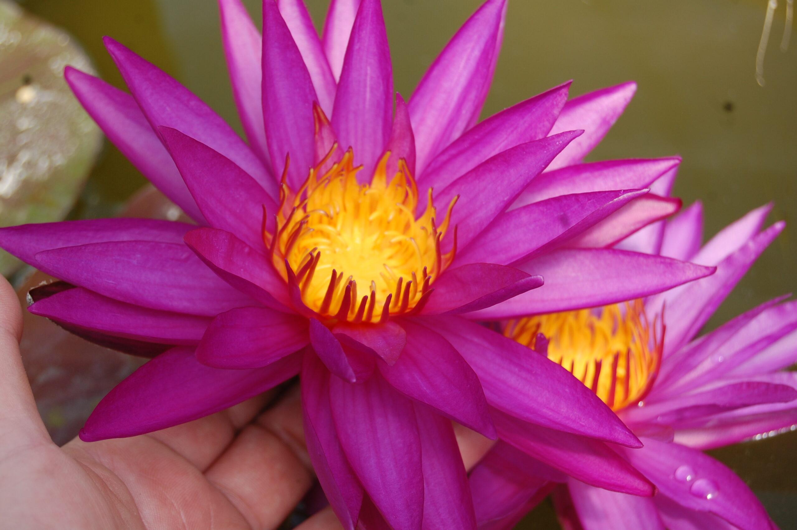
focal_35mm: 82
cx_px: 398
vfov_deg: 16.5
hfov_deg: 24.6
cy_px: 265
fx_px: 1825
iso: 200
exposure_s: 1/200
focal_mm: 55
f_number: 7.1
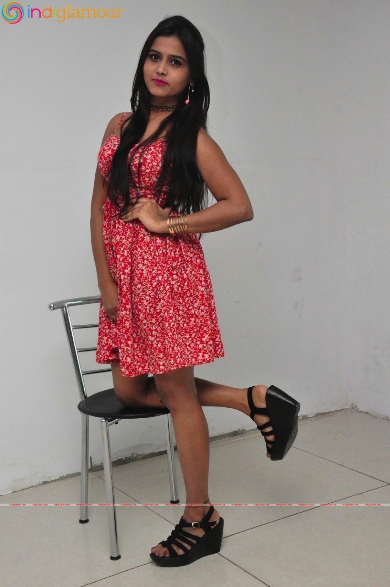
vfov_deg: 38.9
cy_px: 294
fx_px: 831
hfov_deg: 26.4
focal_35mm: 51
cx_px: 195
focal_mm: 34
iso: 3200
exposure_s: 1/125
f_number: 6.3
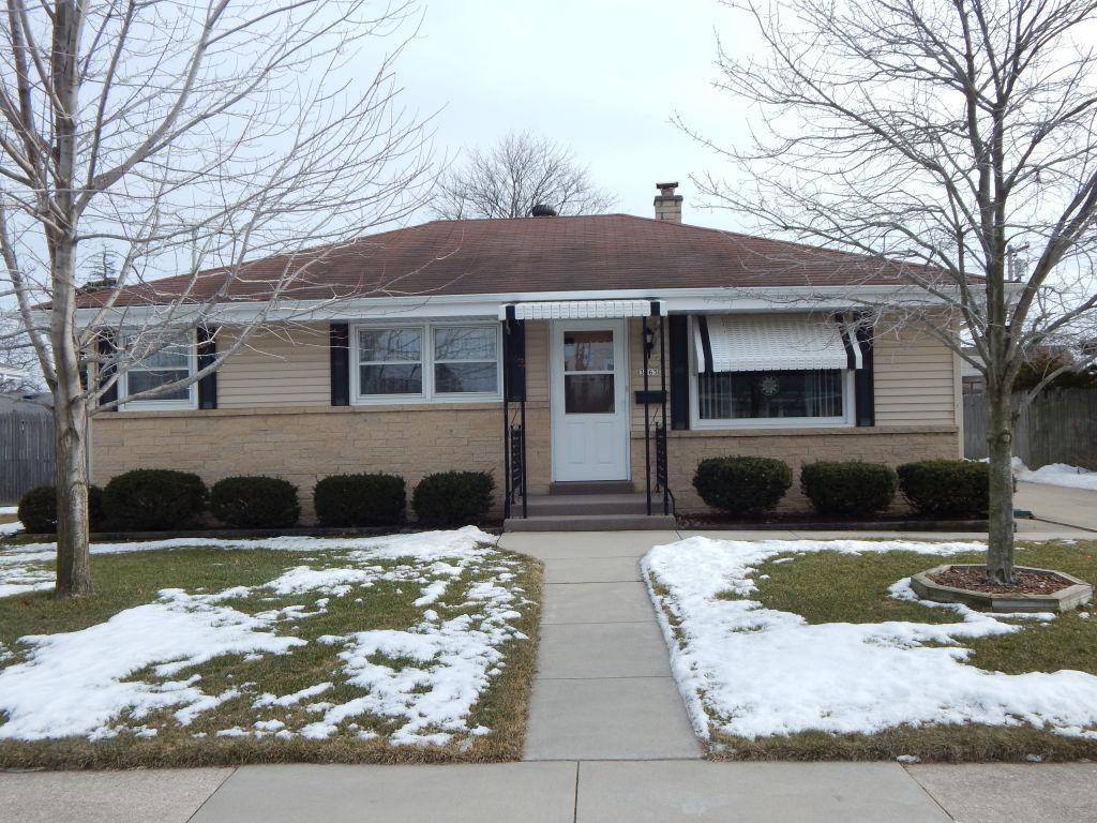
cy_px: 412
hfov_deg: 58.4
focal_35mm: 31
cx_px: 548
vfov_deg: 45.4
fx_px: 982
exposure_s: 1/1250
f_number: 3.2
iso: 125
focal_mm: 5.6
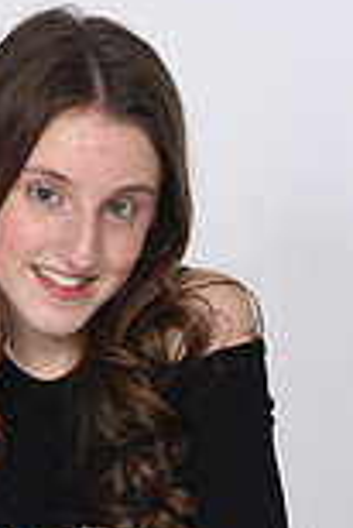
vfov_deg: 9.8
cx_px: 77
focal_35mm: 207
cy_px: 614
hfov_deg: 6.6
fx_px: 3038
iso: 100
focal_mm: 55
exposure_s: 1/160
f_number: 7.1
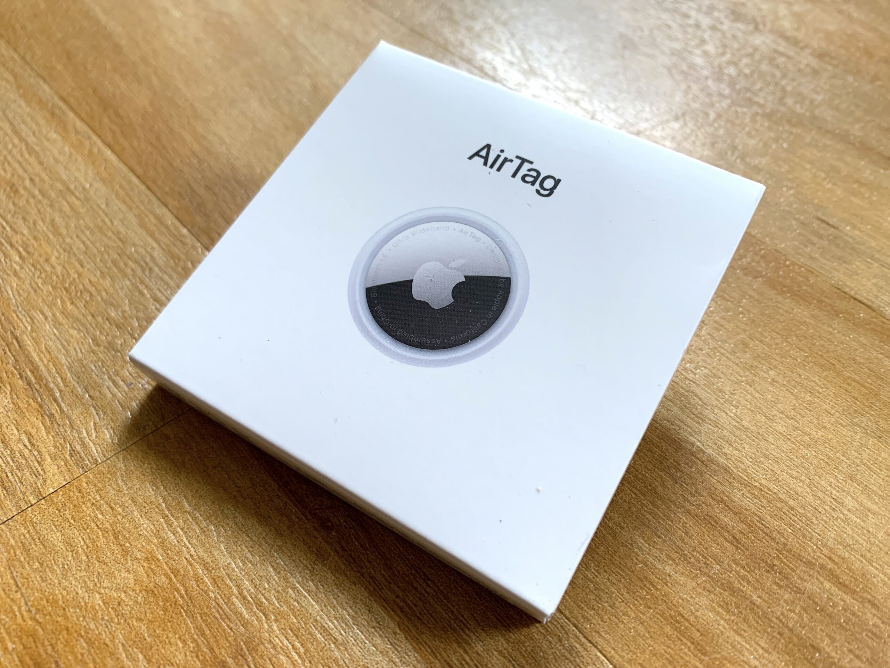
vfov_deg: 53.1
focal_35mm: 26
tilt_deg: -49.7
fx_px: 668
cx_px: 445
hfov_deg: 67.3
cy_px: 334
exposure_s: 1/115
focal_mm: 4.25
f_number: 1.8
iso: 100
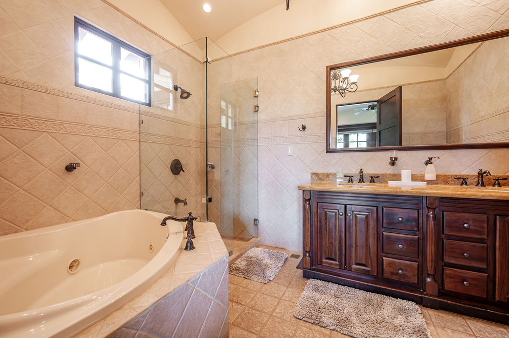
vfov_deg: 81.1
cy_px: 169
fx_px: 198
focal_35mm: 14
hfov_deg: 104.3
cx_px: 254
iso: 200
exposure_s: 1/4
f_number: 8
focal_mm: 14
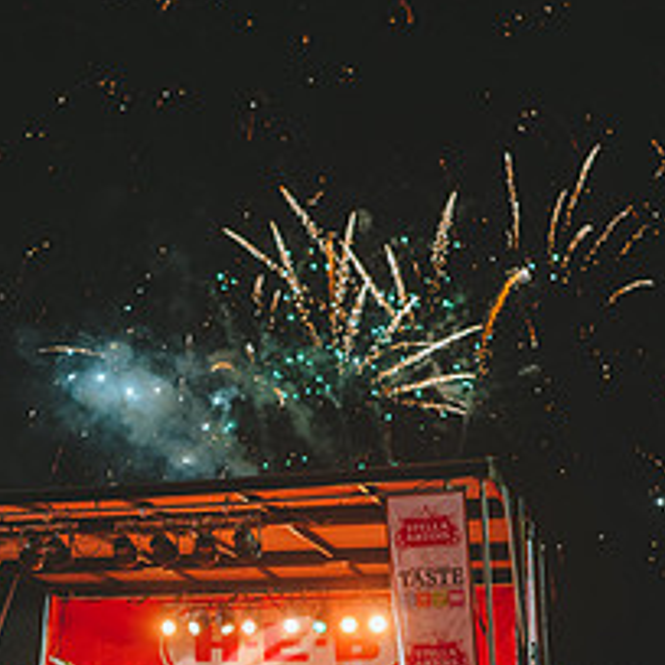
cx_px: 134
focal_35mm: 58
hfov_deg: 28.9
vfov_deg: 29.4
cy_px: 432
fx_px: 1261
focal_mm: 24
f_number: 2.8
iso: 640
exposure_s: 1/30
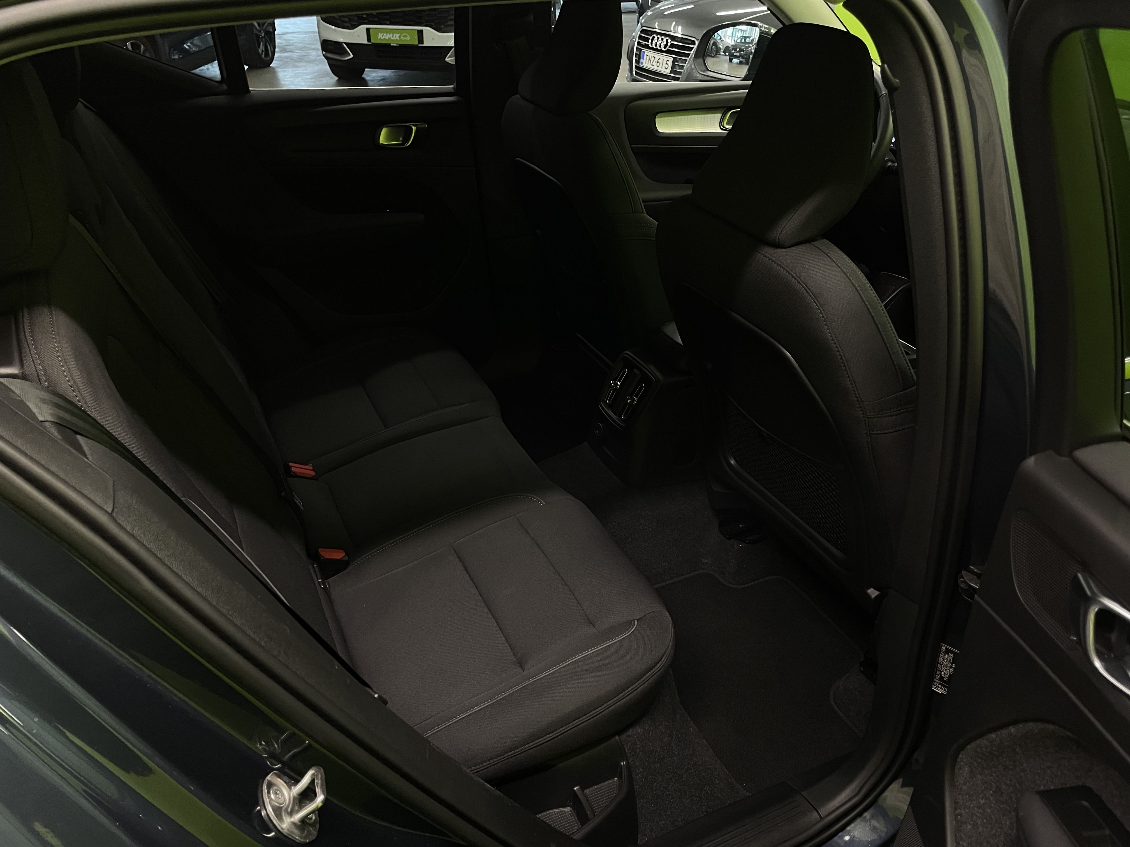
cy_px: 424
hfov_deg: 67.3
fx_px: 849
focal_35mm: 26
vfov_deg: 53.1
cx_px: 565
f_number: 1.6
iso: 320
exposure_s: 1/50
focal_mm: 4.2
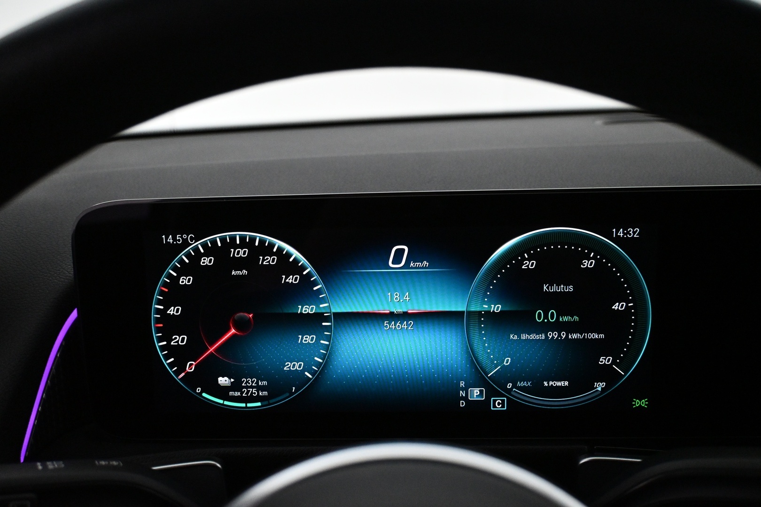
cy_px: 254
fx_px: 682
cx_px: 380
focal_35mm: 32
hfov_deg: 58.3
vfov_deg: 40.8
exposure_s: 1/200
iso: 4000
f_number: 4
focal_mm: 21.5
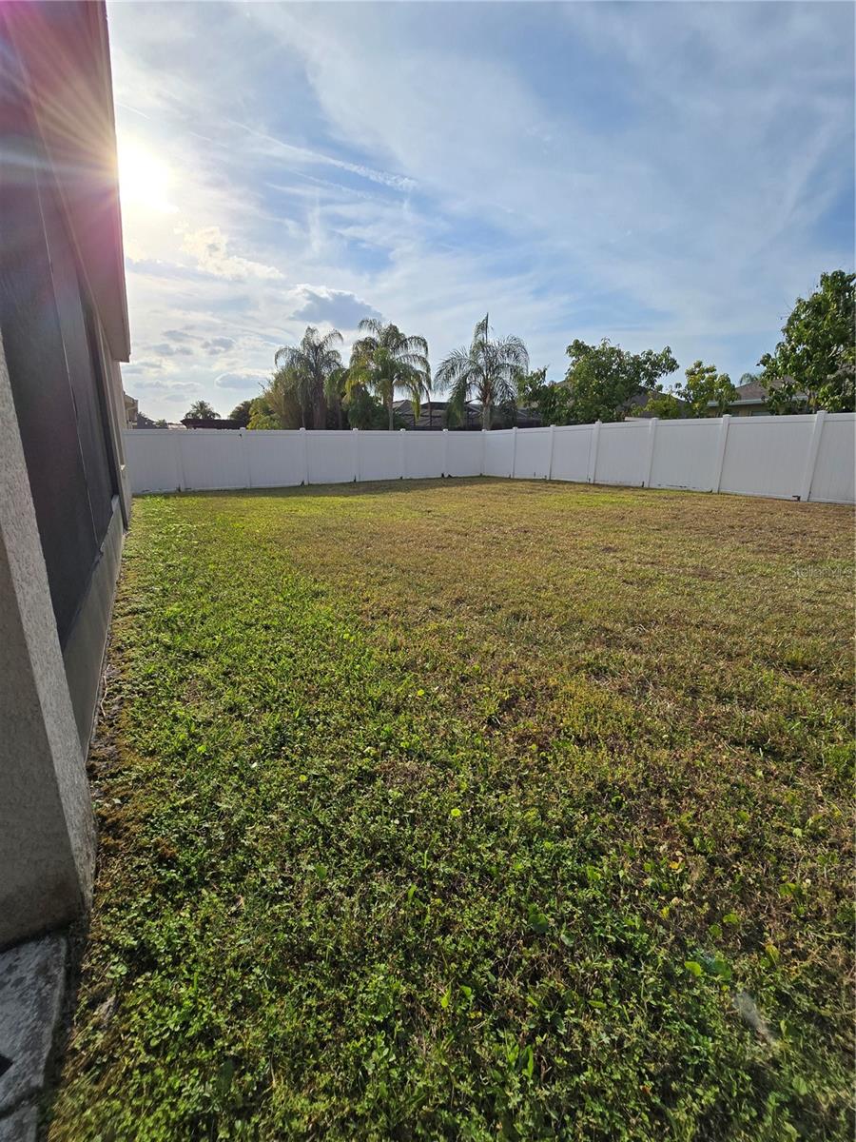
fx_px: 429
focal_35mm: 13
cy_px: 571
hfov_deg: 89.9
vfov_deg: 106.2
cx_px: 428
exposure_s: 1/4679
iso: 50
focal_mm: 2.2
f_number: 2.2
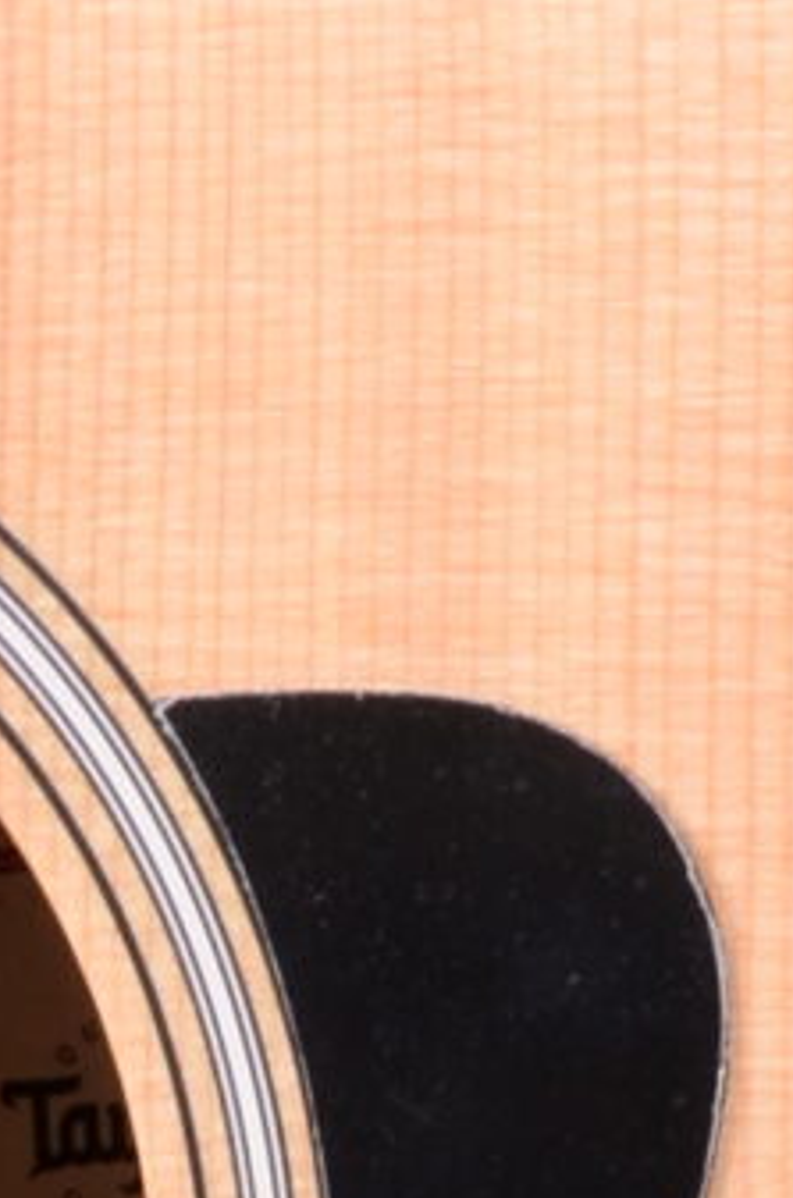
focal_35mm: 319
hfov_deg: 4.3
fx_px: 10594
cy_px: 2094
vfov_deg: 6.3
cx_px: 139
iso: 200
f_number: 13
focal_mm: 28
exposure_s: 1/200
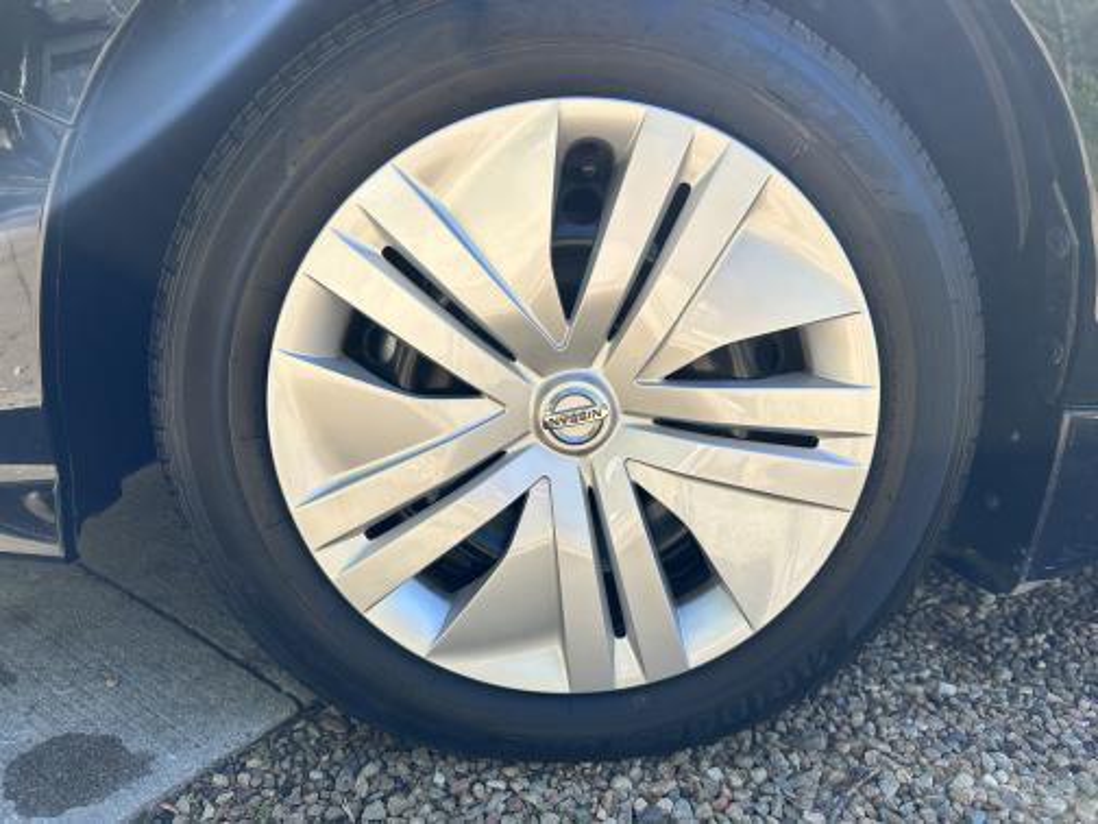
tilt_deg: -13.0
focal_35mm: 24
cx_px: 549
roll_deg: -0.6
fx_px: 761
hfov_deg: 71.6
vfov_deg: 56.8
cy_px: 412
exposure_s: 1/989
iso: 80
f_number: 1.78
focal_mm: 6.86
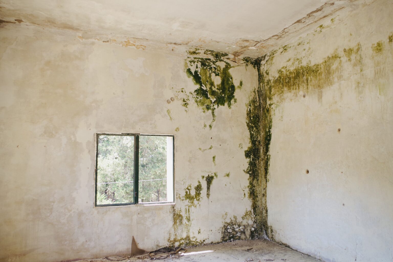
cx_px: 196
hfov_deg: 67.4
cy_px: 131
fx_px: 295
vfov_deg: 47.9
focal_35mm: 27
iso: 200
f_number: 5
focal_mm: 18
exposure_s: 1/50
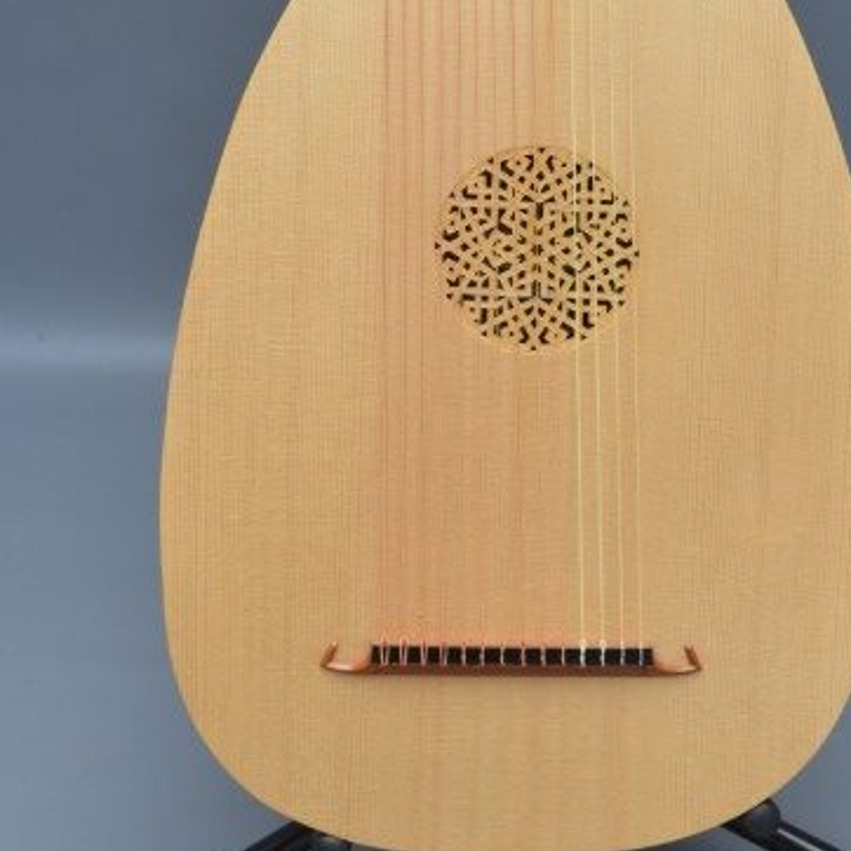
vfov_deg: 26.0
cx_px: 527
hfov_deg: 26.0
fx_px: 1836
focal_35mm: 66
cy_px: 284
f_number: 4.5
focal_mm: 26
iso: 400
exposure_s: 1/80
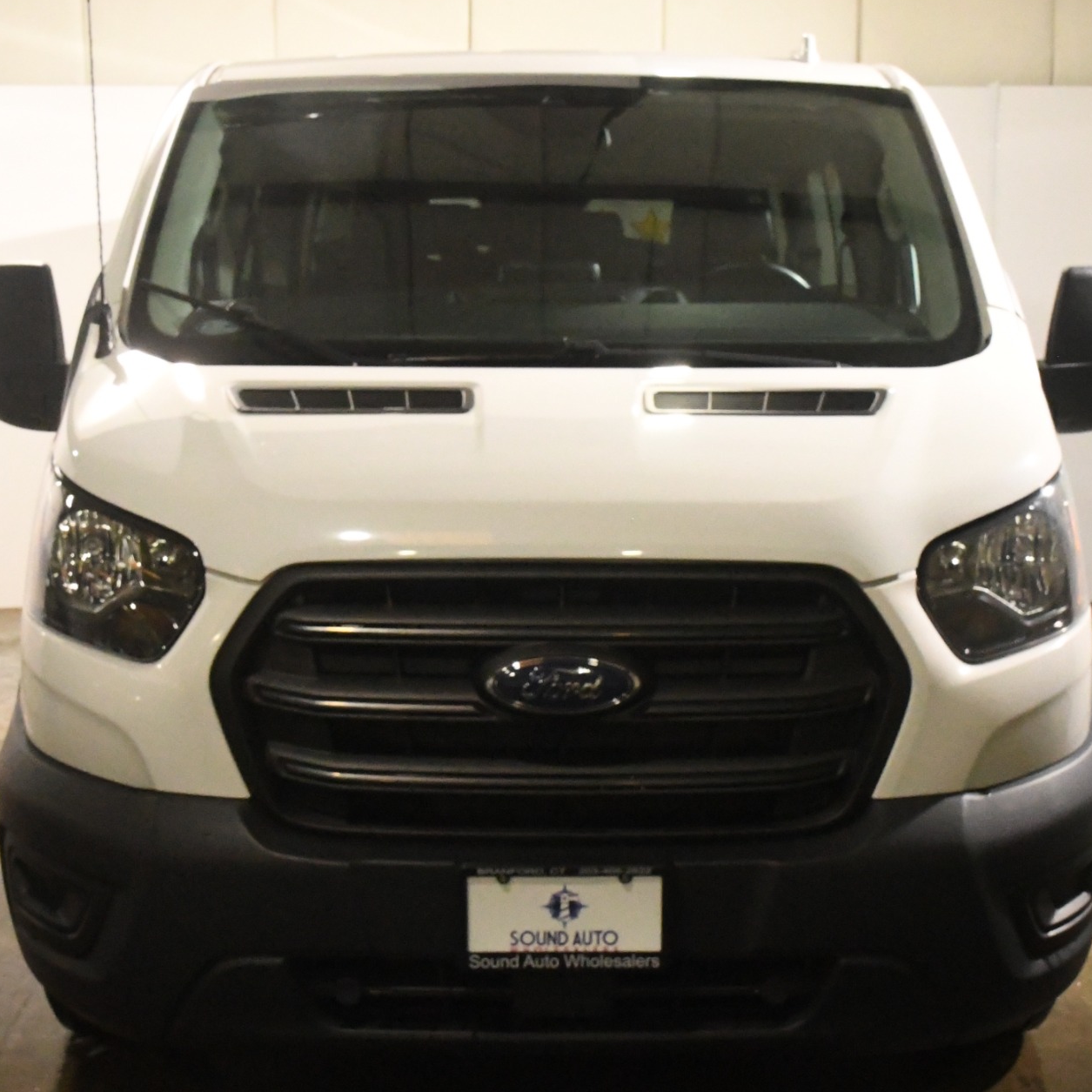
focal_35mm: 52
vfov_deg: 32.8
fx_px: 1856
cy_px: 549
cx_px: 552
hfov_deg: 32.8
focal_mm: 20
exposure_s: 1/250
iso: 10000
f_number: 10
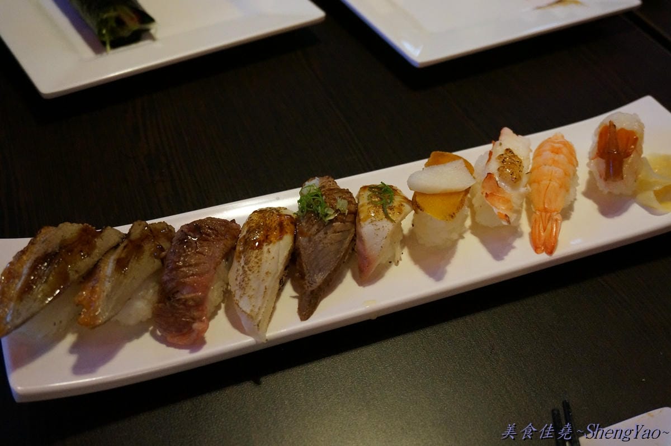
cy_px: 223
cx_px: 336
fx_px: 810
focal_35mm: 44
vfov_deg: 30.8
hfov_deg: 45.0
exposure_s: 1/125
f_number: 4.5
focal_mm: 29
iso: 3200
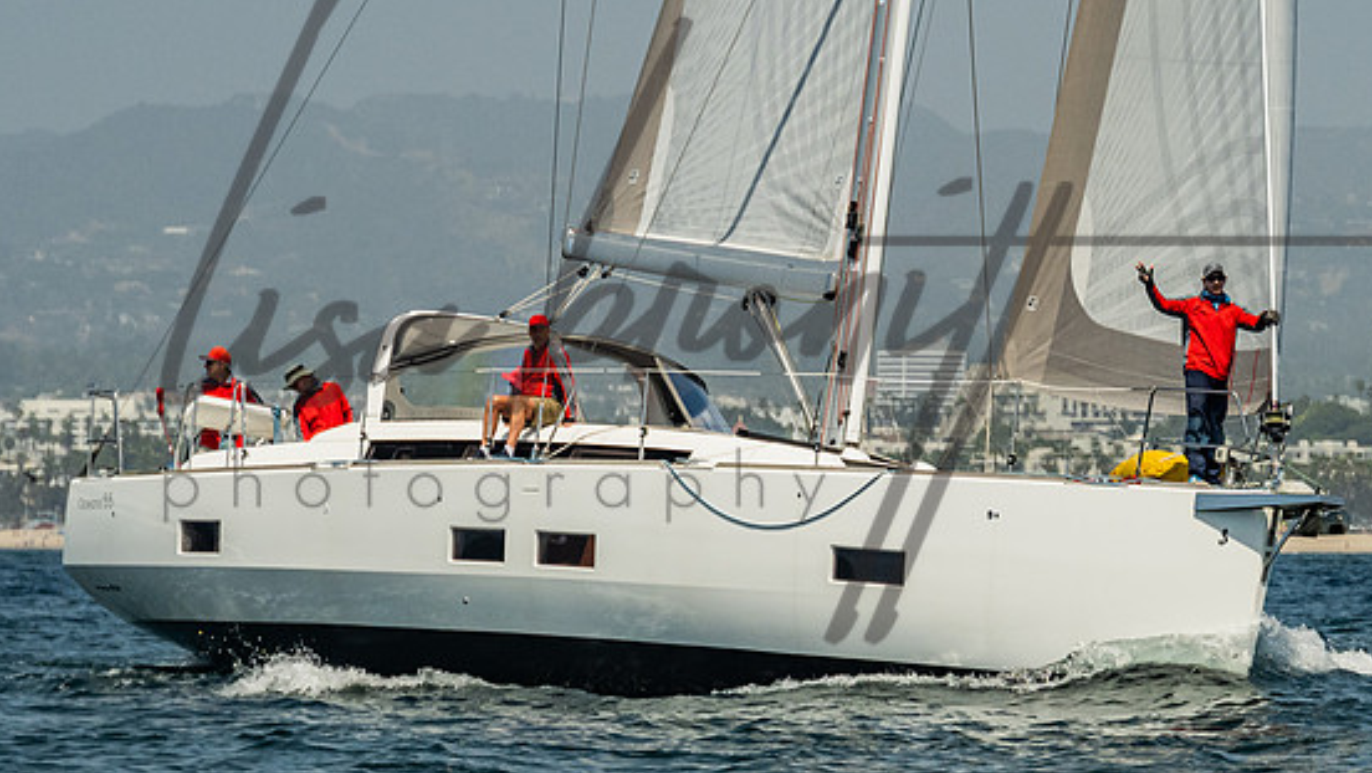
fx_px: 12592
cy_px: 271
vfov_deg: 3.5
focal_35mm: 346
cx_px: 948
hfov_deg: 6.2
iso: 320
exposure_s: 1/1600
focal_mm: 140
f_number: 6.3
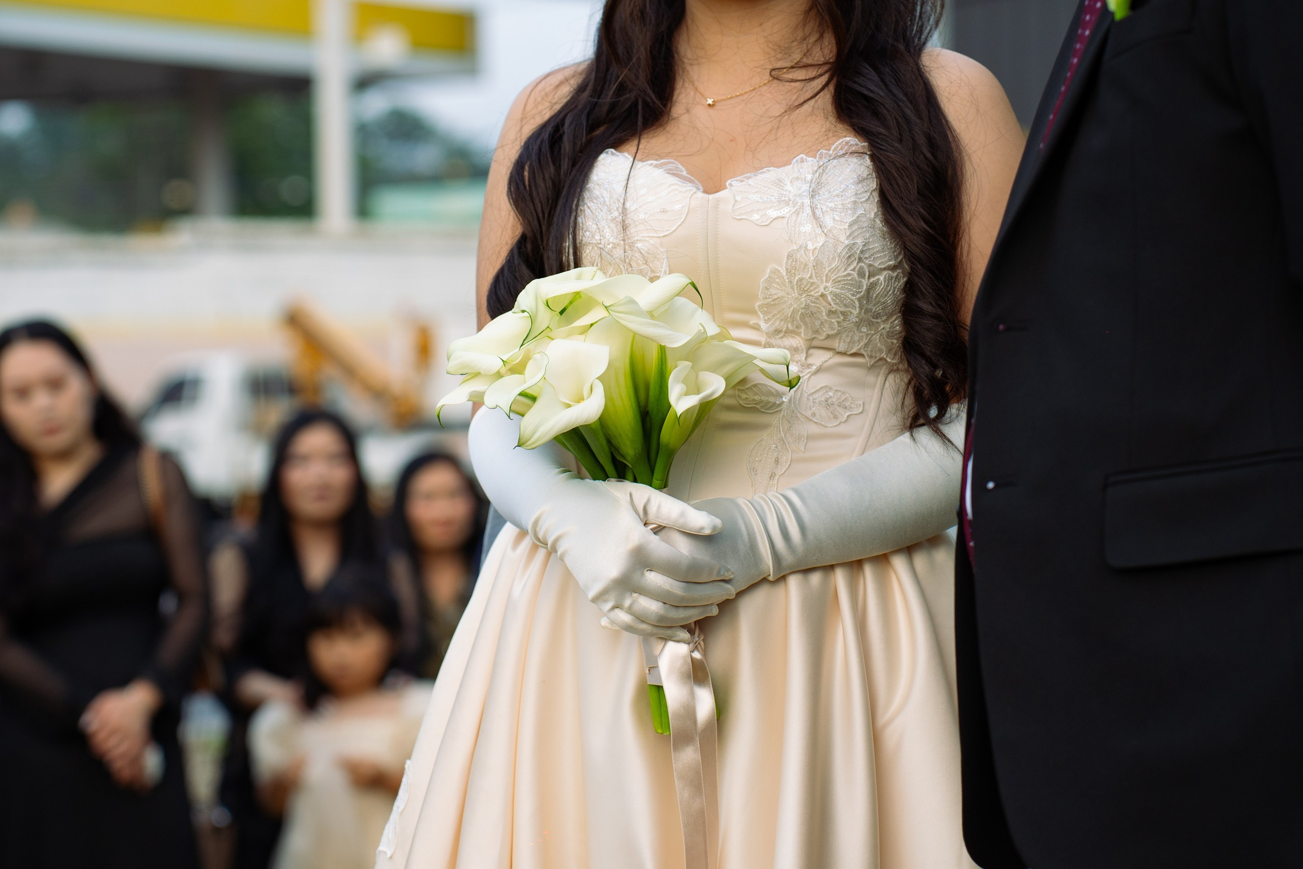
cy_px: 434
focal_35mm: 112
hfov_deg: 18.3
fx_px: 4054
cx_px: 652
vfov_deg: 12.2
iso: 400
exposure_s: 1/250
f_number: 3.2
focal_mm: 75
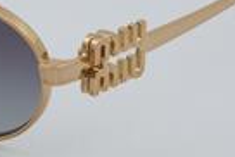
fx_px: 1438
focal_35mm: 220
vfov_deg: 6.2
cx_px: -12
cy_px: 5
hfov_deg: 9.3
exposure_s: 1/4
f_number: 32
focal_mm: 50
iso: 100
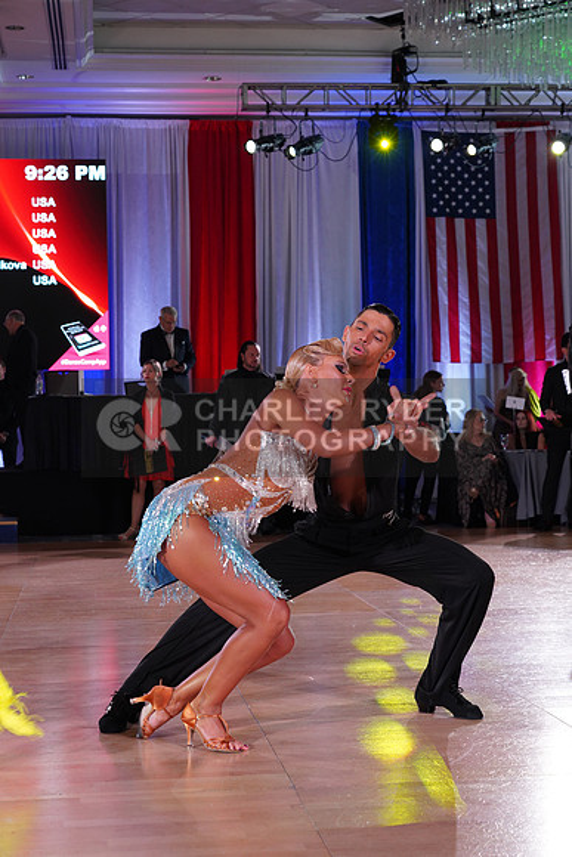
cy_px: 428
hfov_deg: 22.3
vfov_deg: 32.9
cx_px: 286
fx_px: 1453
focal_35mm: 61
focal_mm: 61
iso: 1600
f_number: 5.6
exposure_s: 1/160
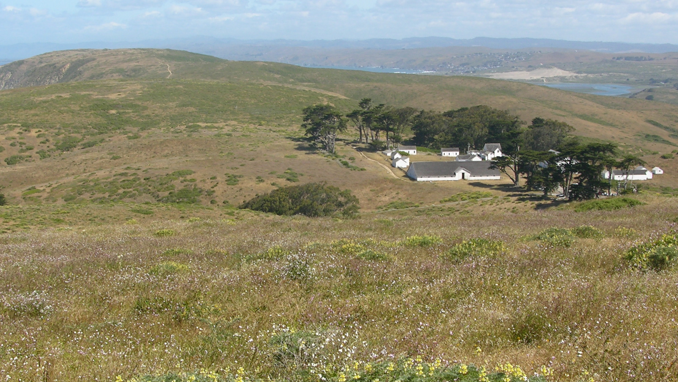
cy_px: 216
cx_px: 330
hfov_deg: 33.8
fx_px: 1115
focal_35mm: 62
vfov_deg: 19.4
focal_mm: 8.9
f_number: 7.1
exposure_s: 1/125
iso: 50
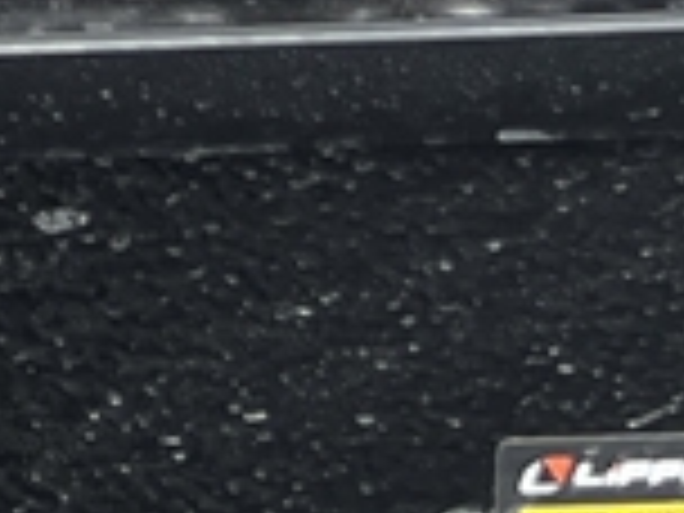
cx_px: -369
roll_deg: +0.7
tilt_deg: -12.6
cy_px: -1300
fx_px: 4051
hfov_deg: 9.4
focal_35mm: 205
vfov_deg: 6.3
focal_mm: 5.7
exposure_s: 1/728
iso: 50
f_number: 1.5
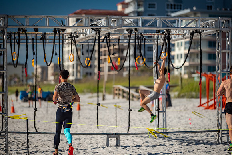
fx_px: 1123
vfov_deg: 7.9
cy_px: 76
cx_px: 113
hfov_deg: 11.8
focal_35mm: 174
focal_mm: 165
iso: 320
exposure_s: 1/4000
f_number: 2.8
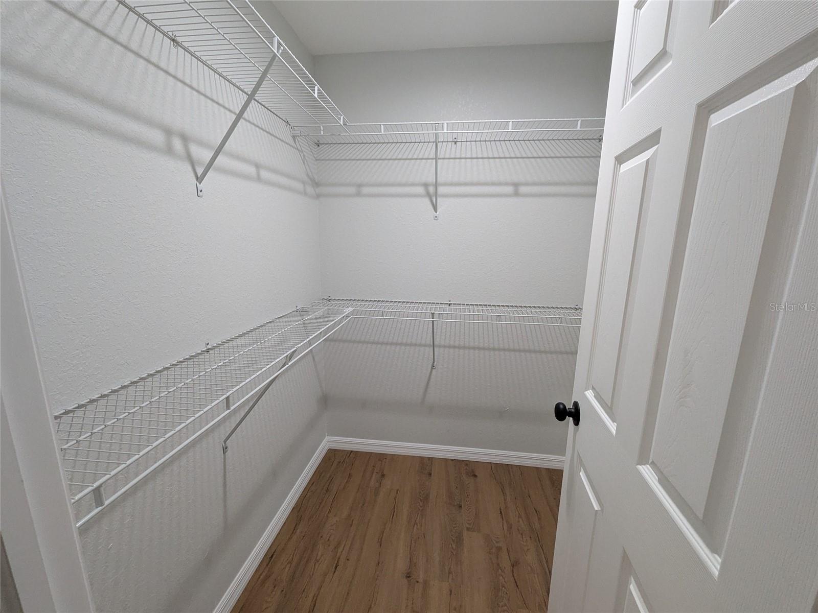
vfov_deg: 89.9
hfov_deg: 106.2
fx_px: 307
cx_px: 409
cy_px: 306
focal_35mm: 13
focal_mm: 1.95
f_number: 2.2
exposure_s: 1/58.7
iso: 268
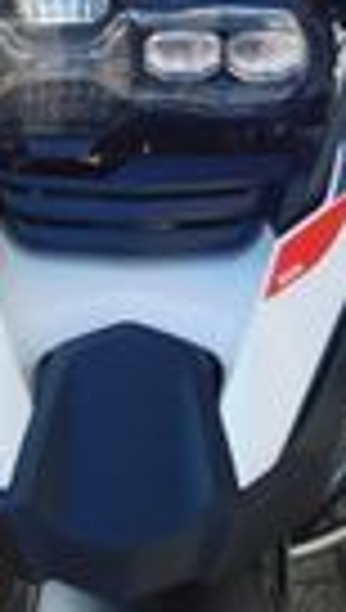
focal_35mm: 80
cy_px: 36
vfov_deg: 25.5
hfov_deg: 15.2
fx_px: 1298
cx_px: 198
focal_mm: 4.5
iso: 125
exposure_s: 1/200
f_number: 3.1
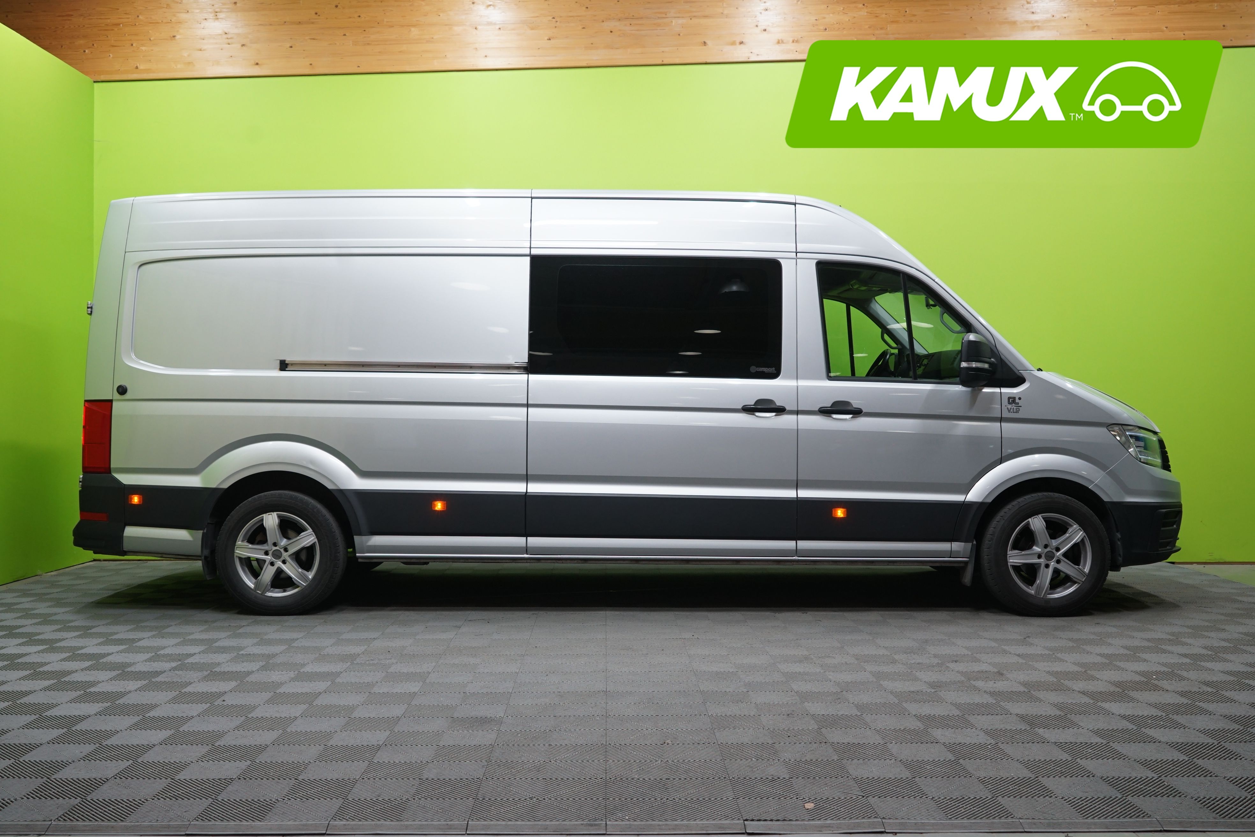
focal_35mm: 33
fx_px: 1150
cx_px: 628
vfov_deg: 40.0
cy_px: 418
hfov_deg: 57.2
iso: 800
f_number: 5.6
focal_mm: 33
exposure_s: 1/25
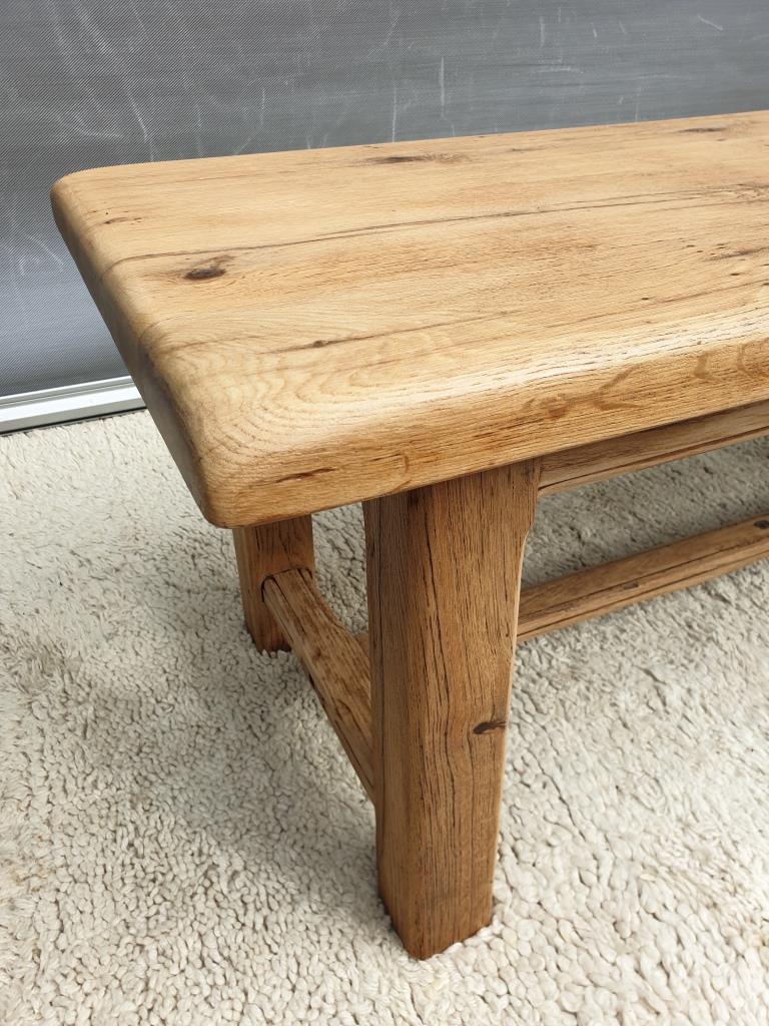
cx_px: 384
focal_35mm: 26
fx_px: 770
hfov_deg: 53.1
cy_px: 513
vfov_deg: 67.3
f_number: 2.4
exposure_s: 1/379
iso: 50
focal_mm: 4.3
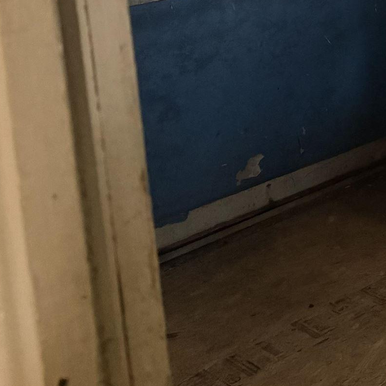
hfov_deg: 16.8
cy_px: -136
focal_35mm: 82
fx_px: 1034
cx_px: 731
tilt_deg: -5.2
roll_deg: +3.4
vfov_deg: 19.3
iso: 800
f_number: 1.78
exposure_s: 1/40
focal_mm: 6.76
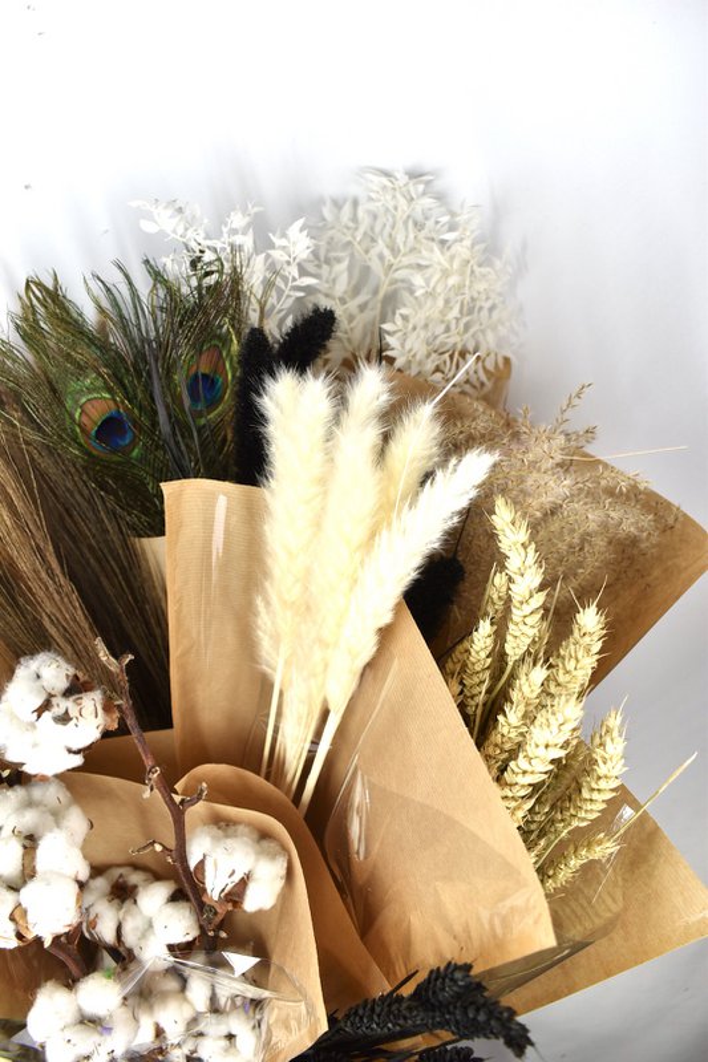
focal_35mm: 30
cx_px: 354
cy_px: 531
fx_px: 885
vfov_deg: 61.9
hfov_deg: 43.6
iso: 100
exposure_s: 1/80
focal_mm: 20
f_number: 4.5
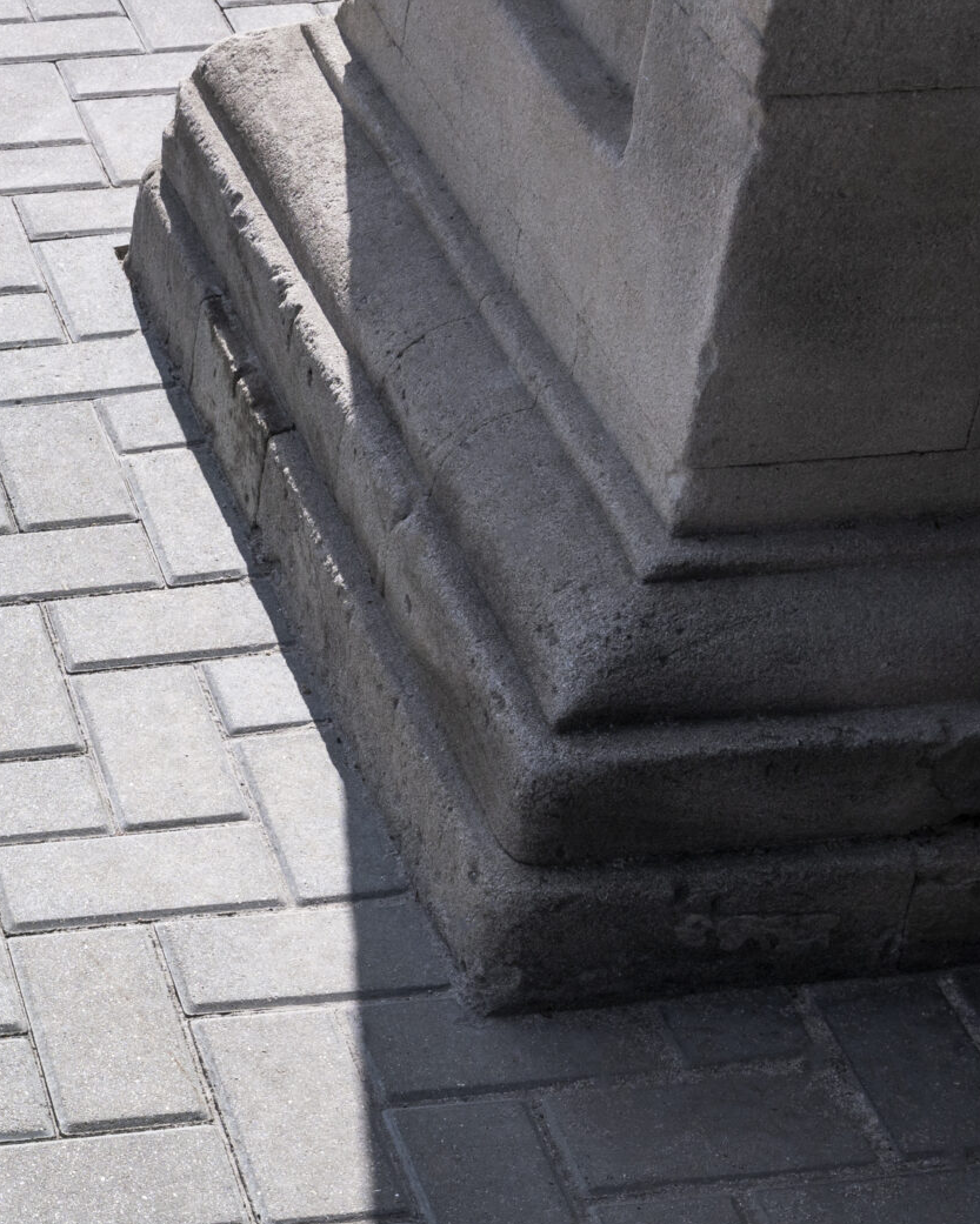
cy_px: 868
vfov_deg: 22.9
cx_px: -268
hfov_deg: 17.4
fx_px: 3009
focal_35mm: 83
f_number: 11
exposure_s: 1/640
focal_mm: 36
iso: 500
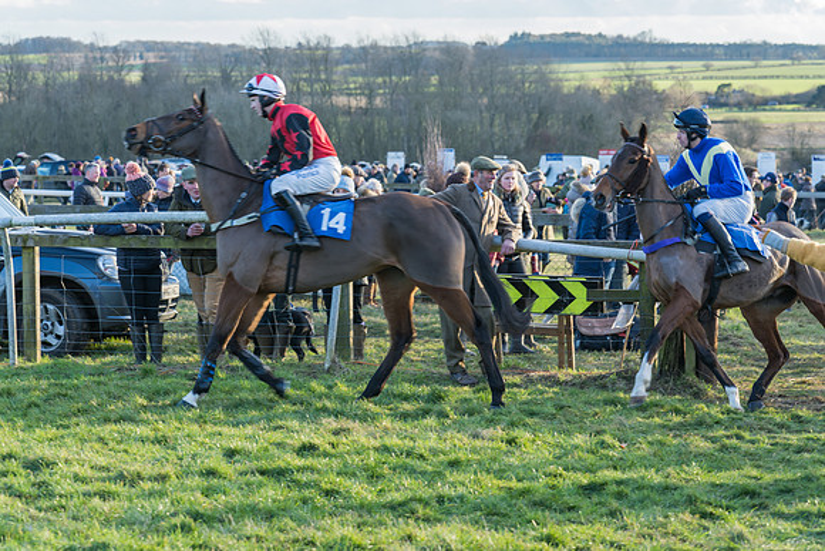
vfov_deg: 10.3
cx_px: 393
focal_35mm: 133
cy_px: 272
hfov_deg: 15.4
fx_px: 3050
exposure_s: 1/125
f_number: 5.6
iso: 200
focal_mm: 116
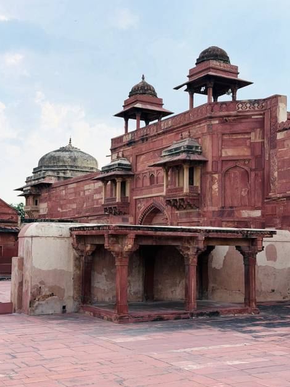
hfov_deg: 29.7
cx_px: 143
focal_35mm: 49
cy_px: 197
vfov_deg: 38.9
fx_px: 548
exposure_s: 1/3226
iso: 64
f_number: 1.78
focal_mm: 6.76
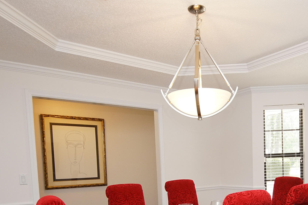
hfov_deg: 55.2
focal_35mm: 33
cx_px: 220
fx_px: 282
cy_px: 186
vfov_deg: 37.3
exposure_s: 1/160
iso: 1250
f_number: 4.5
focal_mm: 12
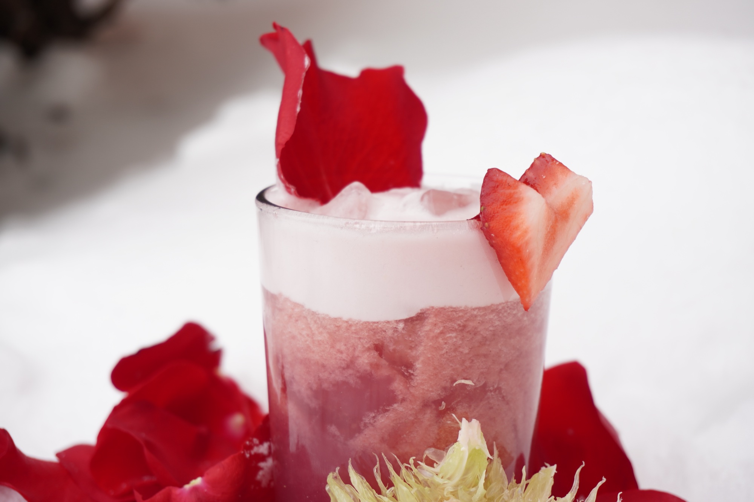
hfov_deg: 27.0
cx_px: 377
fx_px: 1571
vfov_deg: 18.2
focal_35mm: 75
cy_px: 251
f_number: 5.6
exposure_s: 1/50
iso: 100
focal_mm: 50
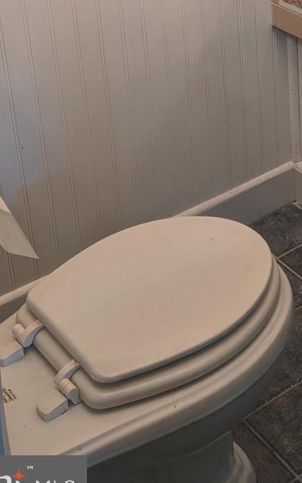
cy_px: -35
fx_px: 855
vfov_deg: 28.8
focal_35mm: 65
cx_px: 320
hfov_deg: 19.3
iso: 95
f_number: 1.8
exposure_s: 1/24
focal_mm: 4.44
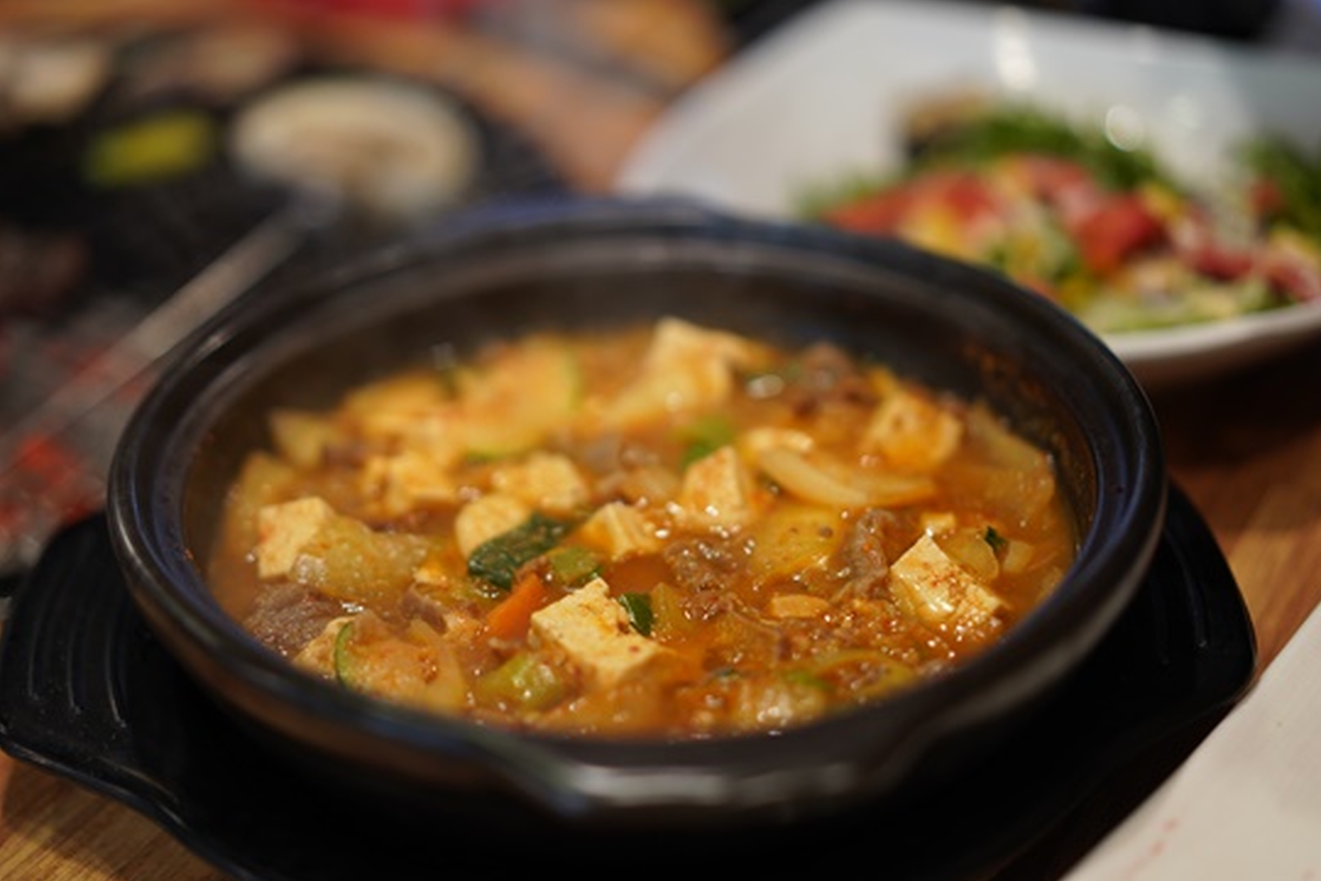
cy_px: 444
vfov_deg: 24.2
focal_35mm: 56
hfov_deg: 35.6
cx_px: 670
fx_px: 2055
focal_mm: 55
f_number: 1.8
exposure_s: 1/125
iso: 800
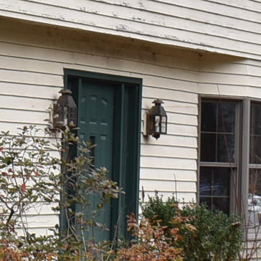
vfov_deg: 6.6
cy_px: -42
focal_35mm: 262
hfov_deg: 6.5
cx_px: -212
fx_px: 2239
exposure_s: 1/160
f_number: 6.3
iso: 100
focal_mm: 25
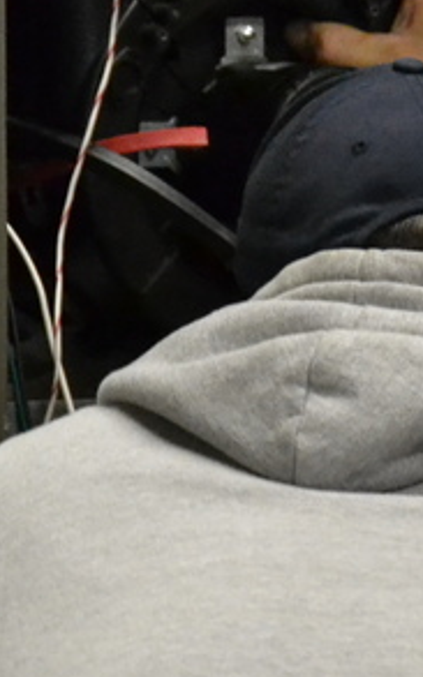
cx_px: 673
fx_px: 10982
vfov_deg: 3.5
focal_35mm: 595
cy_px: 266
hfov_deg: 2.2
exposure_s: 1/50
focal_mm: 95
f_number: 4.5
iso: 3200
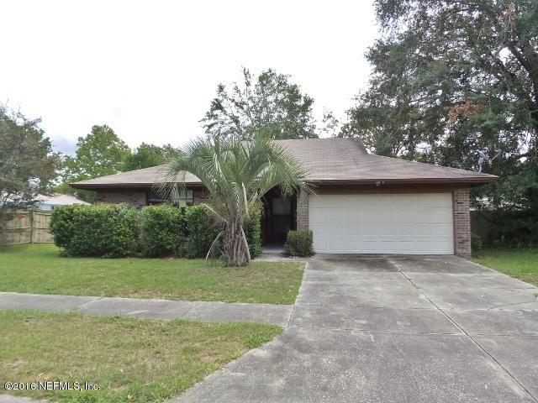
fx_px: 357
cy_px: 202
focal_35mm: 23
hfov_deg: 73.9
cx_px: 269
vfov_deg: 58.9
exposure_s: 1/320
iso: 100
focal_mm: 4.1
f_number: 3.5
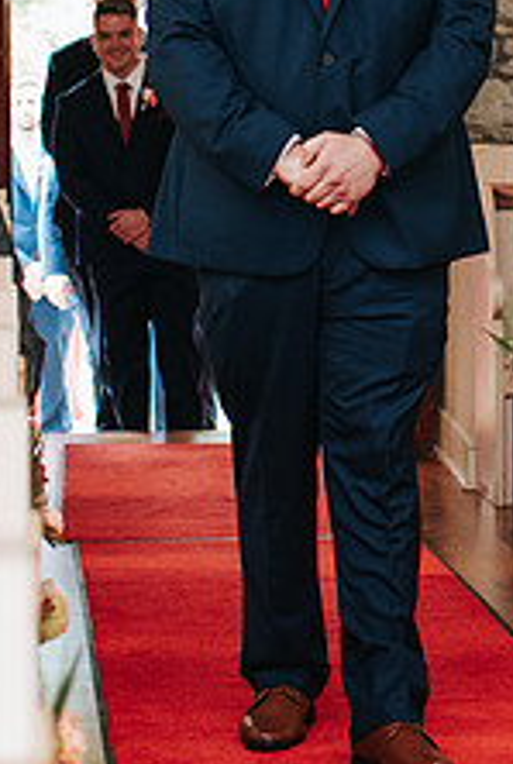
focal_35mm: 150
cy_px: -15
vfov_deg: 13.5
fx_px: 3191
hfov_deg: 9.2
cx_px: 454
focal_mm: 35
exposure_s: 1/200
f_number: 2.8
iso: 1000
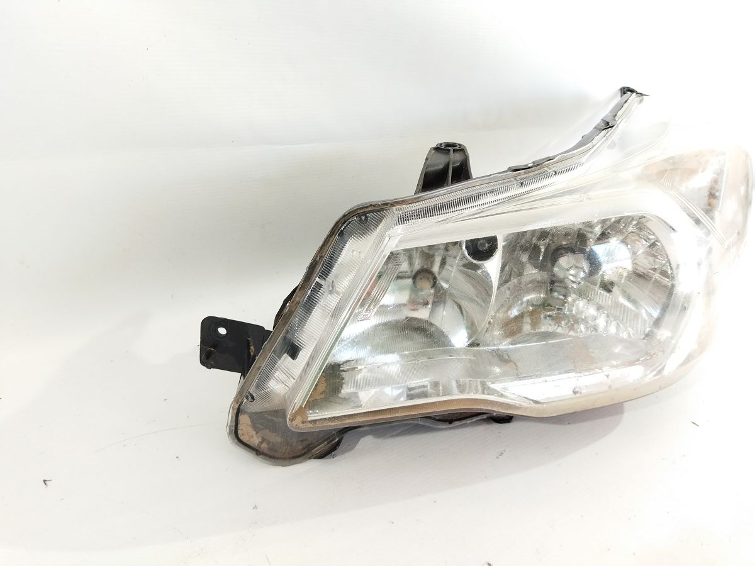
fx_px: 589
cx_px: 378
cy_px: 283
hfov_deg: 65.3
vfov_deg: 51.4
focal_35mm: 27
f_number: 1.79
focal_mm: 4.71
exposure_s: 1/50
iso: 191
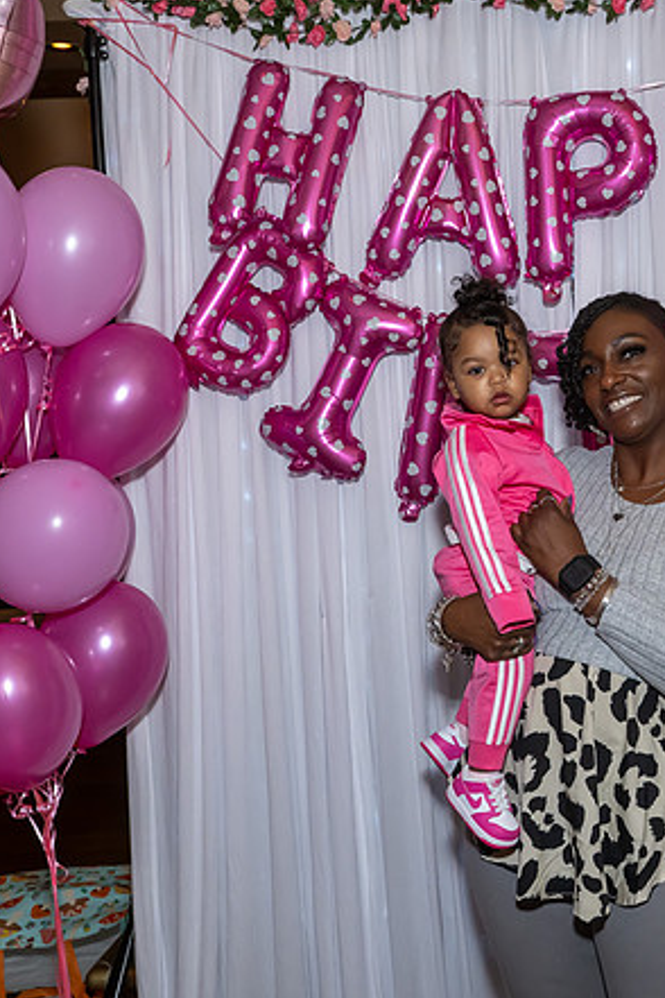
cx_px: 627
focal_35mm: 46
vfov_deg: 42.7
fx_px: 1274
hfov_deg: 27.9
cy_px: 493
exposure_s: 1/250
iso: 640
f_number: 7.1
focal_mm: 20
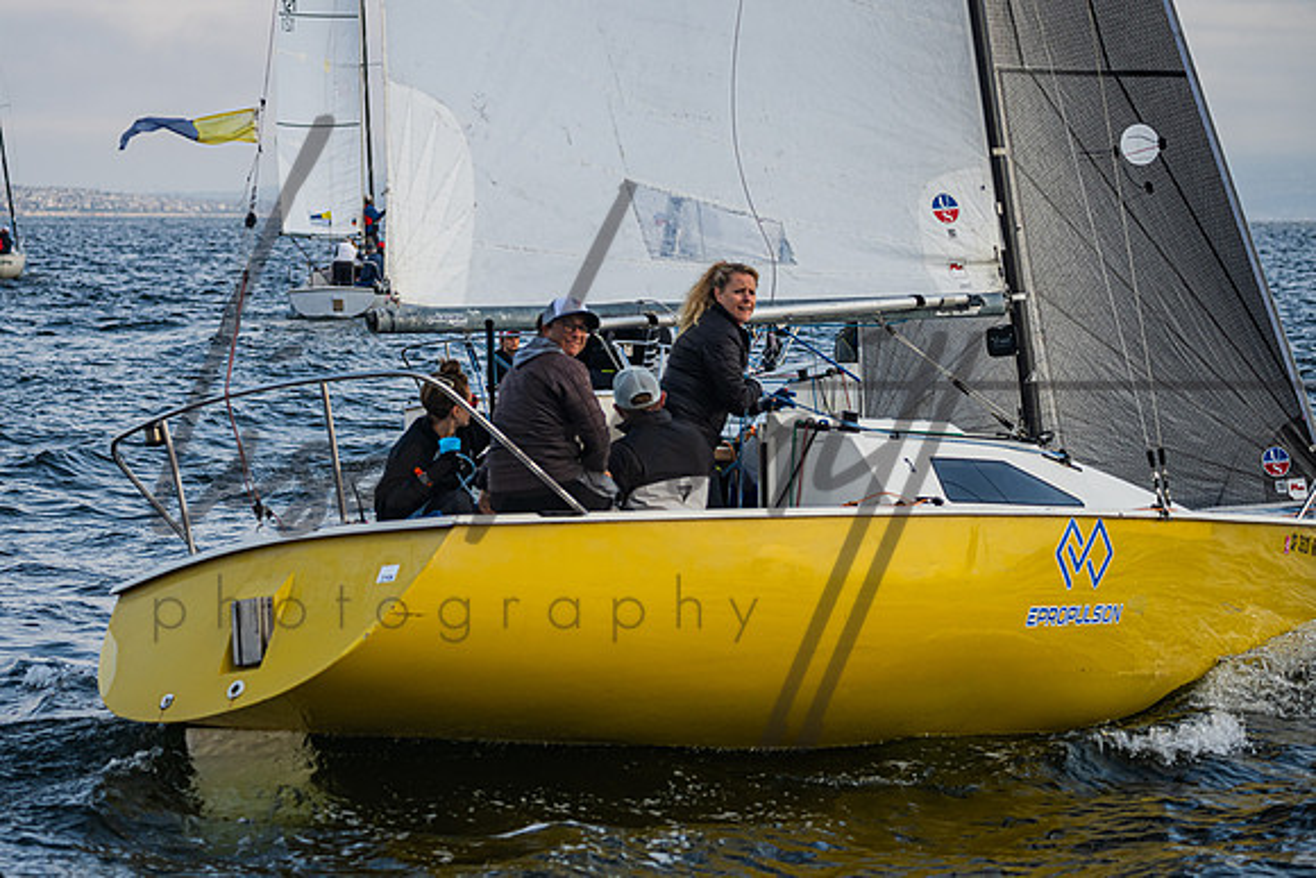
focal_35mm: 134
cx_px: 528
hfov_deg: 15.3
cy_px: 414
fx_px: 4892
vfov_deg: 10.3
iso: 400
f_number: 5
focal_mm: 110
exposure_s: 1/1600
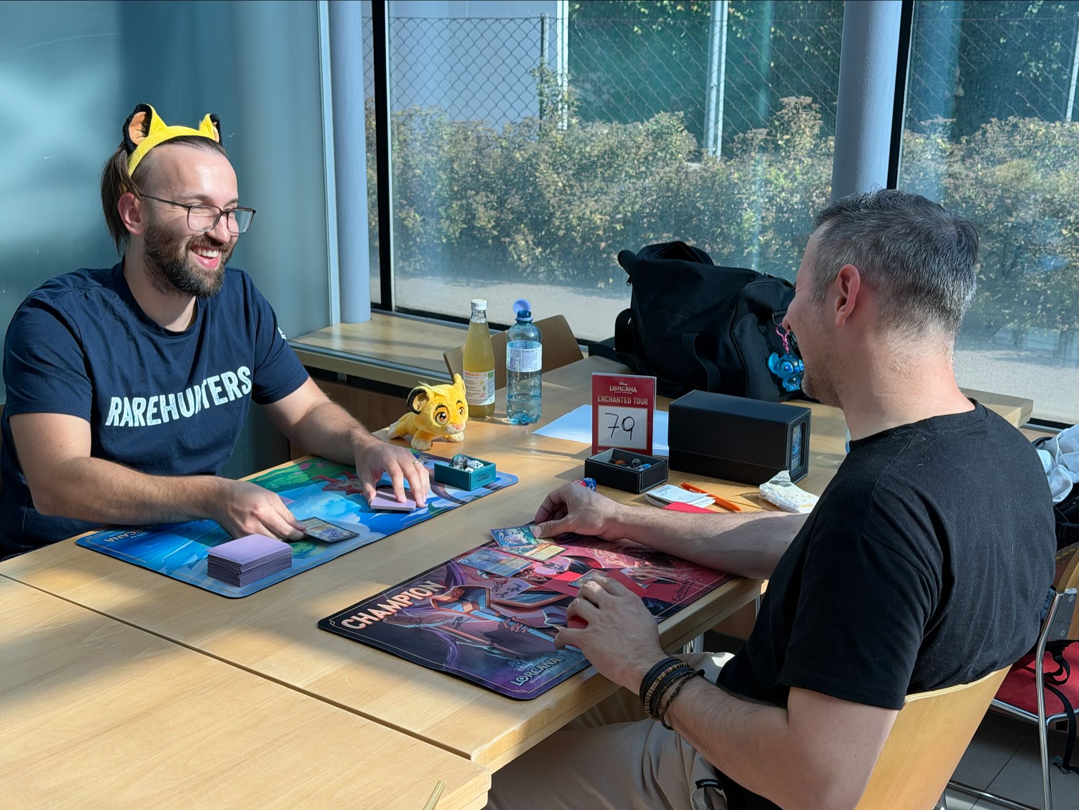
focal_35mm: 48
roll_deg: -0.3
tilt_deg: -15.9
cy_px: 405
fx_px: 1497
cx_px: 540
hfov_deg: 39.6
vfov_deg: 30.3
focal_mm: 6.76
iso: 64
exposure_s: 1/663
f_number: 1.78
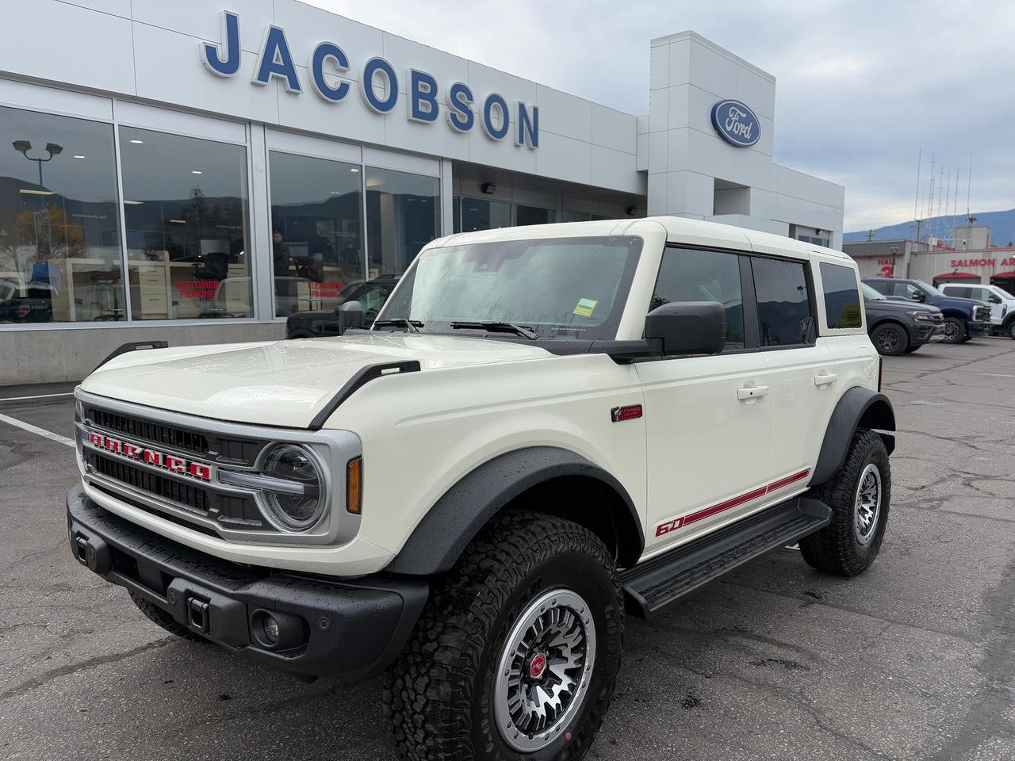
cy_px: 380
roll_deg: +0.7
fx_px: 762
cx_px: 508
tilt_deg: -7.0
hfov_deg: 67.3
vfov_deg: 53.1
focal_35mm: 26
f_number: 1.6
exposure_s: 1/2538
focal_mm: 5.96
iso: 50
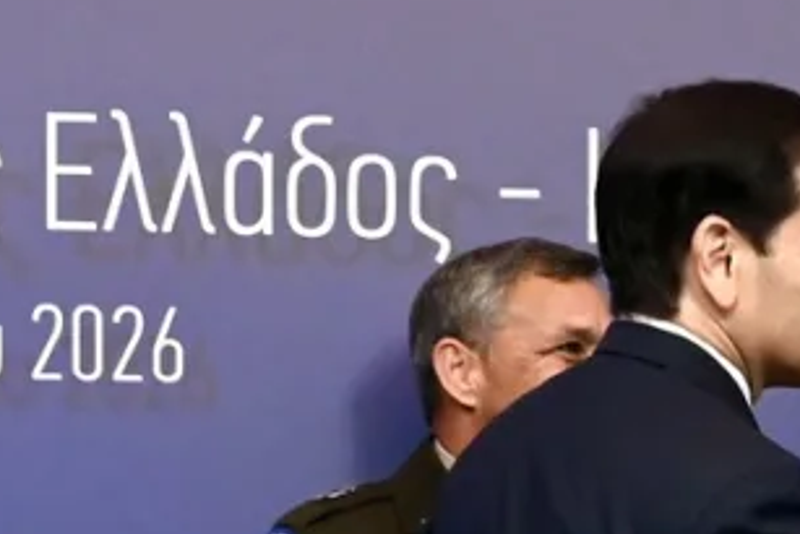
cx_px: 868
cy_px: 639
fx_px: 2260
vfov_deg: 13.1
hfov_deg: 19.3
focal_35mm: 102
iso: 2000
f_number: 3.2
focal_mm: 30.5
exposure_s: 1/640
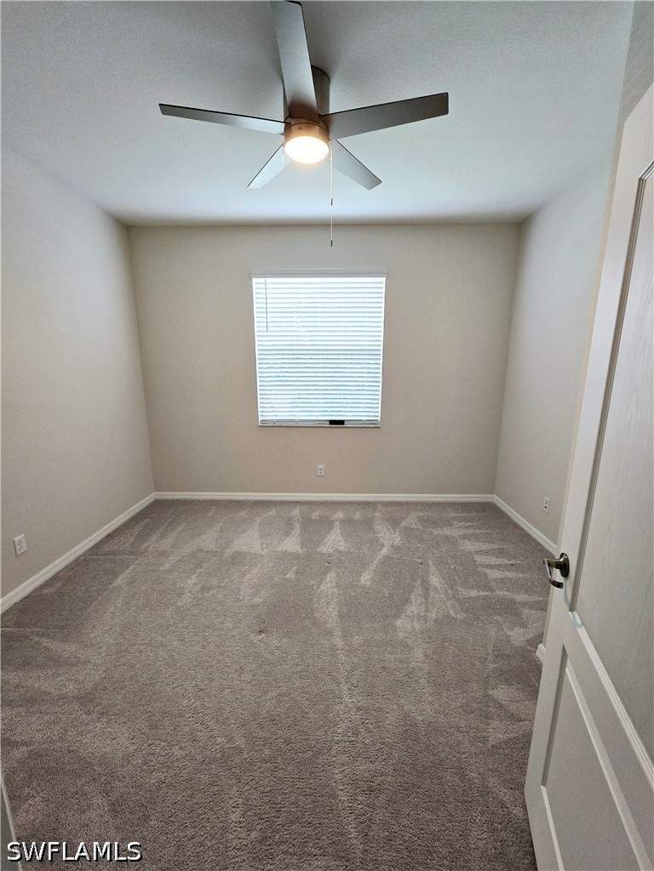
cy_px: 436
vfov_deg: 106.2
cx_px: 327
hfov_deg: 89.9
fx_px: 327
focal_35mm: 13
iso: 100
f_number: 2.2
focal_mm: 2.2
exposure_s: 1/60.2
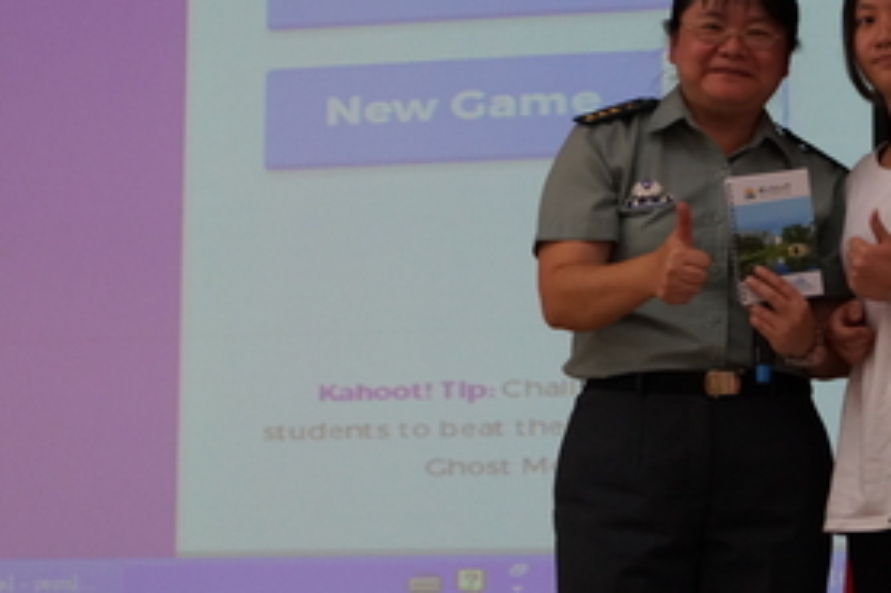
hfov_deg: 16.2
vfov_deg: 10.9
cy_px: 258
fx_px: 3117
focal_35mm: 126
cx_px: 660
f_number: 4
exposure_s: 1/60
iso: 1250
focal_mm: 50
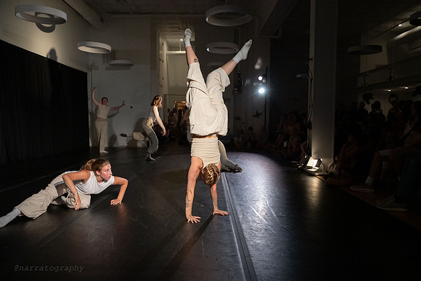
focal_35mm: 28
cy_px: 140
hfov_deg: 65.5
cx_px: 210
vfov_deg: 46.4
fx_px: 328
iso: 6400
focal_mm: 28
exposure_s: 1/400
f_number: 5
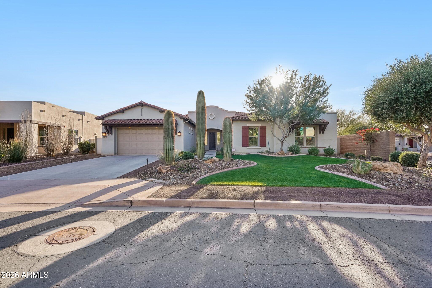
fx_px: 198
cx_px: 216
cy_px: 144
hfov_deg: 95.0
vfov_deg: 72.0
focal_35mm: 16
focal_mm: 16.5
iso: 400
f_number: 8
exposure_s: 1/500
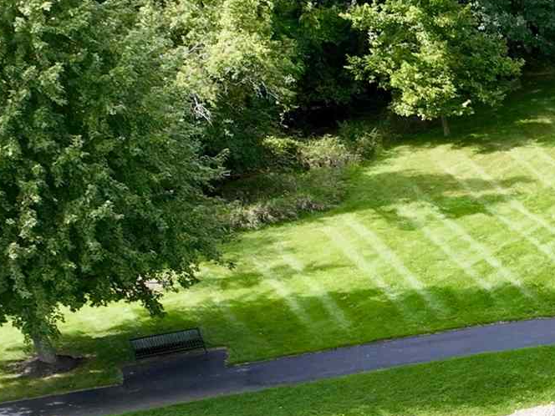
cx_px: 1193
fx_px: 1780
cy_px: 694
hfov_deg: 14.1
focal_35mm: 111
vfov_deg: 12.4
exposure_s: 1/1000
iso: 200
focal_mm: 12.29
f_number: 2.8
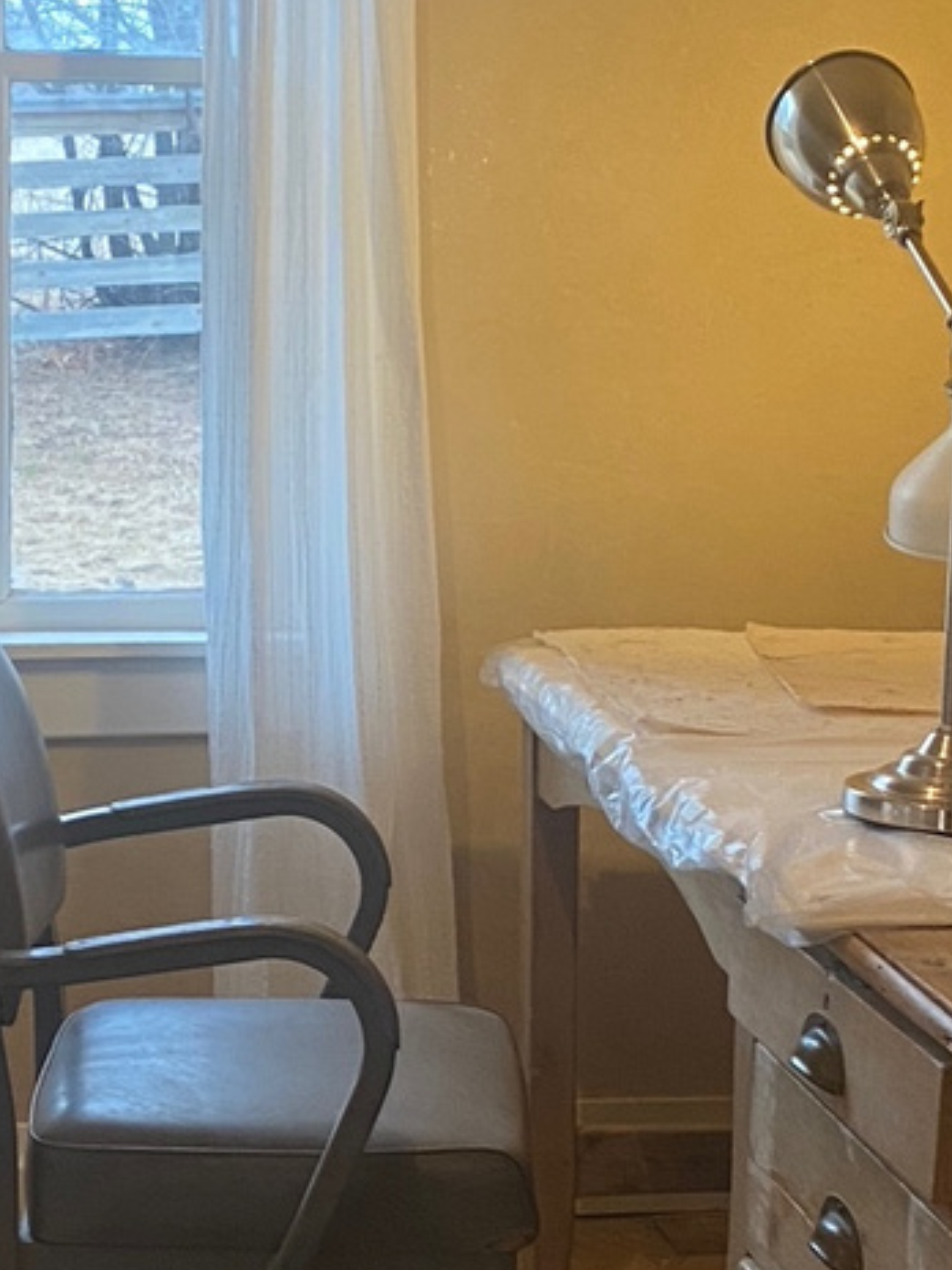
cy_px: 586
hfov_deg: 17.2
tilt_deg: -7.7
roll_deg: -1.4
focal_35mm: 86
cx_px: 429
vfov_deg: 22.8
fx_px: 3154
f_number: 1.8
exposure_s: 1/60
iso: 200
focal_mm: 4.25
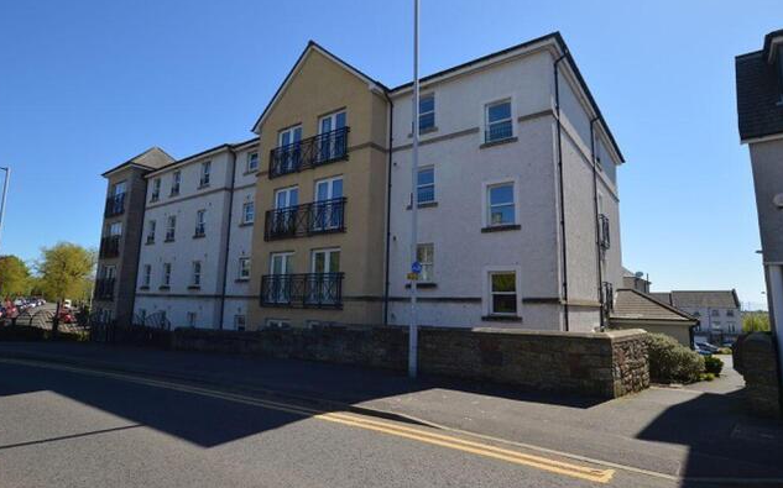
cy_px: 245
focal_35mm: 19
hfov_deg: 88.0
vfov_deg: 62.2
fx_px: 405
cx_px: 392
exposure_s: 1/200
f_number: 7.1
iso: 100
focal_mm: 12
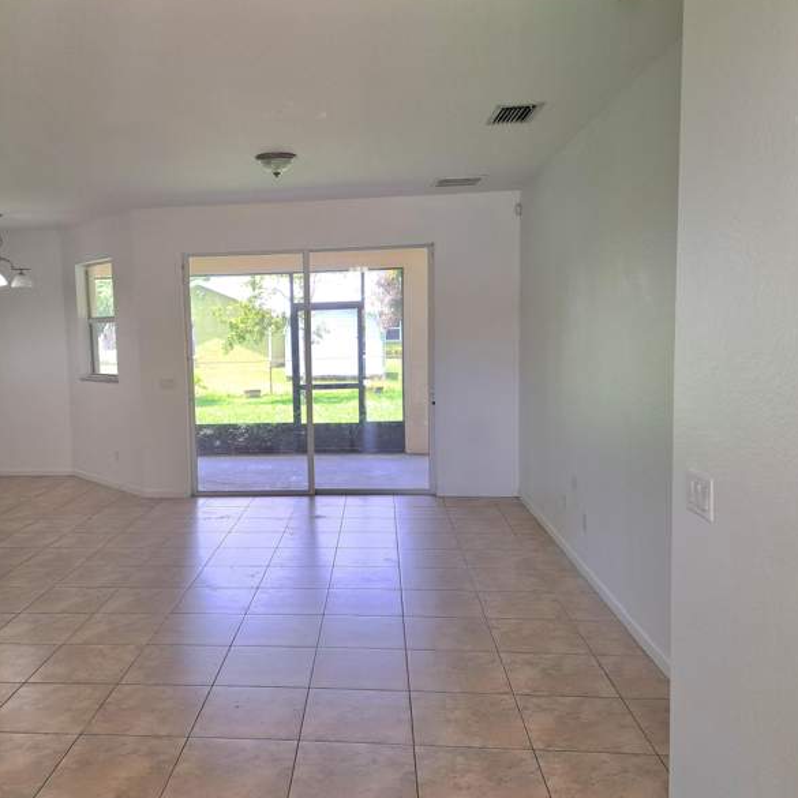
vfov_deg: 55.6
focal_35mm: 29
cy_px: 400
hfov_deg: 54.9
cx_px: 293
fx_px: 756
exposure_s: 1/120
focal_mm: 5.23
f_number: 1.8
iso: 50
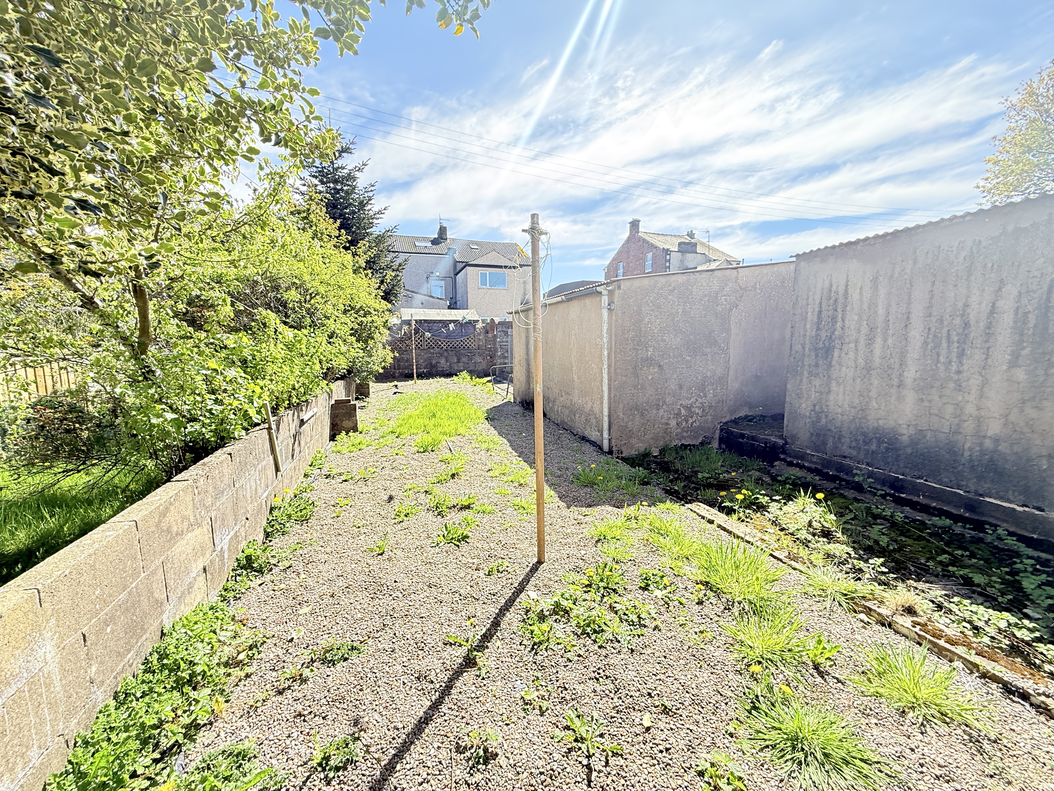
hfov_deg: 102.1
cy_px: 396
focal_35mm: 14
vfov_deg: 85.7
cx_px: 527
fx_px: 426
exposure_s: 1/353
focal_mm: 2.22
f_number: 2.2
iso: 64
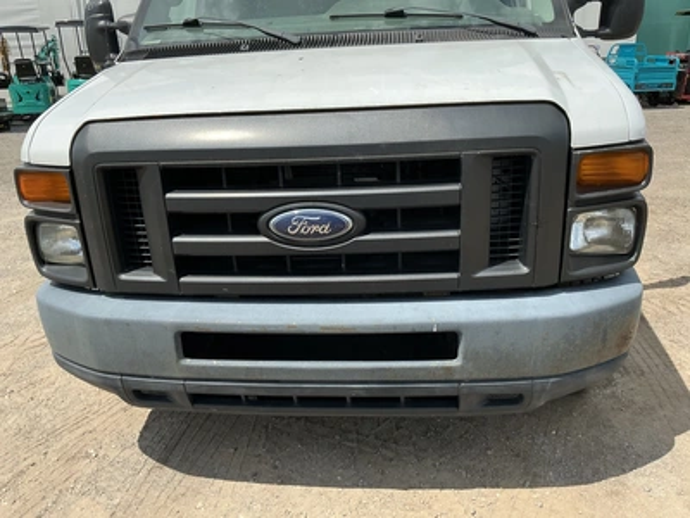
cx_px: 345
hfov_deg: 63.4
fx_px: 558
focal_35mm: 28
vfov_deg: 49.7
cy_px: 259
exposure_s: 1/1412
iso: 25
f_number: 1.8
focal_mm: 3
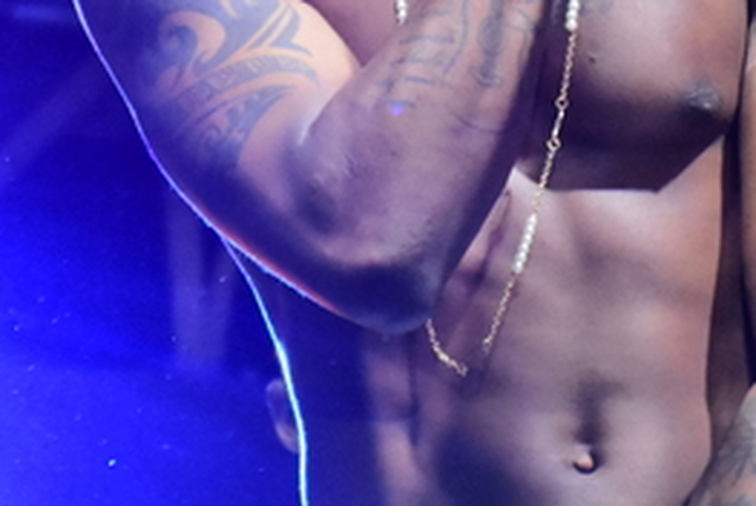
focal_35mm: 353
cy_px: 76
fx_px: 7421
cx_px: 569
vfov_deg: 3.9
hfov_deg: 5.8
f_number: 5
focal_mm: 62
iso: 4000
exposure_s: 1/125
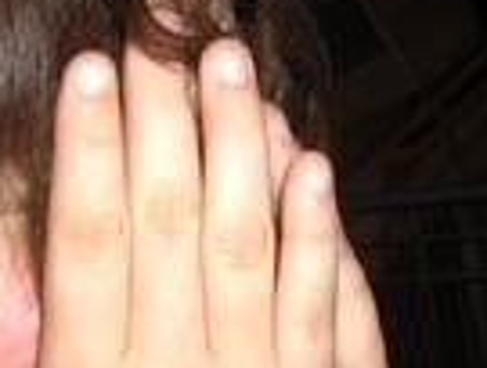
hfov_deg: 15.5
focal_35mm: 122
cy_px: 180
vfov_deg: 12.2
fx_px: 1721
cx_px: -101
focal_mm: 5.8
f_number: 2.6
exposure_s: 1/60
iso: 100
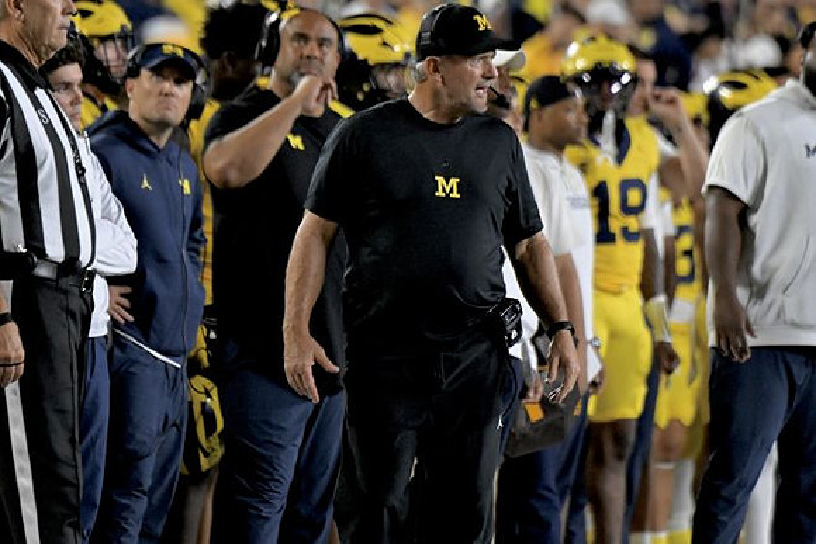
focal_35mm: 600
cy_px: 272
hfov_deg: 3.4
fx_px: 13603
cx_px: 408
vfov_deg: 2.3
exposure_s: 1/1000
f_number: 5.6
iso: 6400
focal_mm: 400
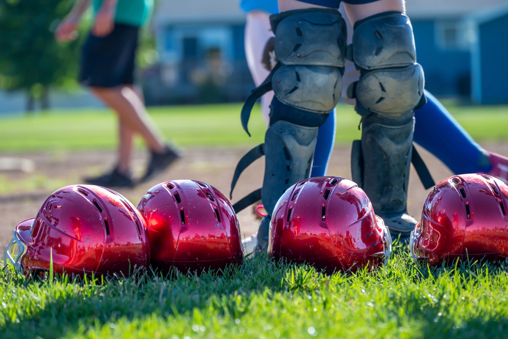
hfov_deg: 10.3
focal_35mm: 200
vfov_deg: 6.9
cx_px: 254
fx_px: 2822
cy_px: 170
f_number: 6.3
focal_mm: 200
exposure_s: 1/160
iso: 100
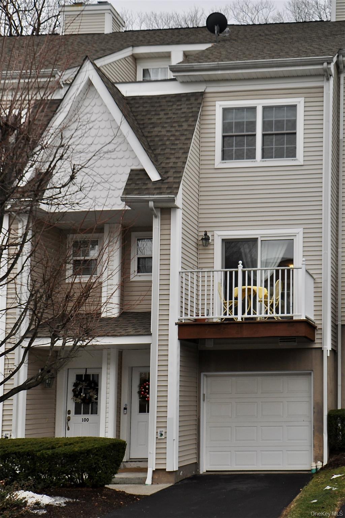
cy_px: 259
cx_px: 172
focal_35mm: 36
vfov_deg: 53.1
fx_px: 517
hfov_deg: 36.9
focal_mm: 24
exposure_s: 1/160
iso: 200
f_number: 6.3
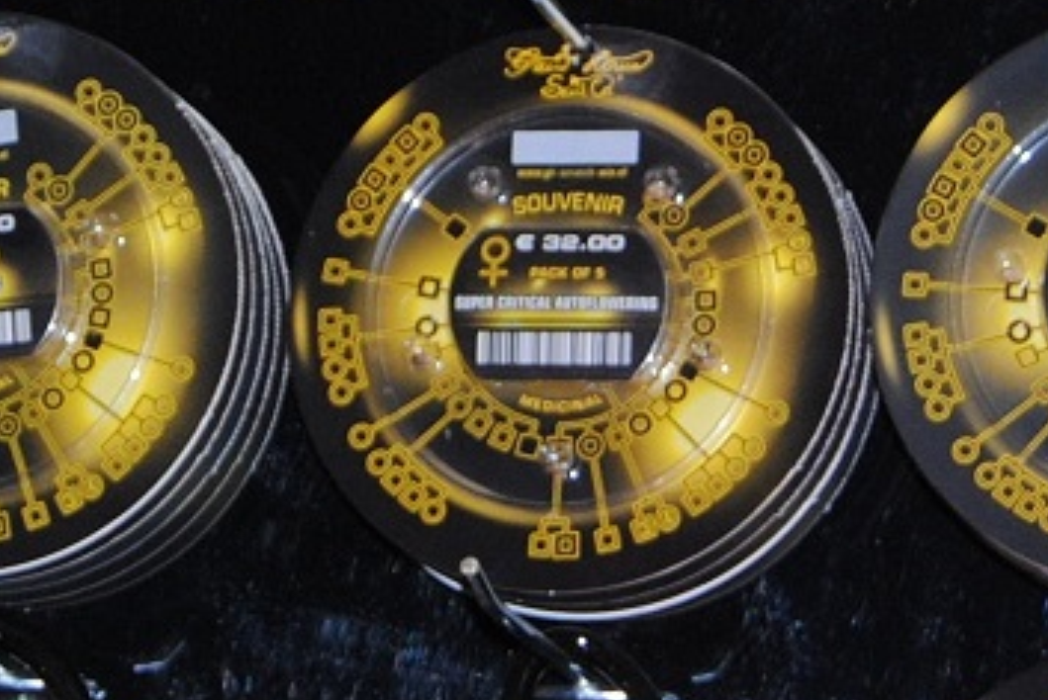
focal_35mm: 288
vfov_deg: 4.8
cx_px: 211
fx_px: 8383
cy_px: 27
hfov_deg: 7.1
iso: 200
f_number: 4.5
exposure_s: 1/60
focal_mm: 35
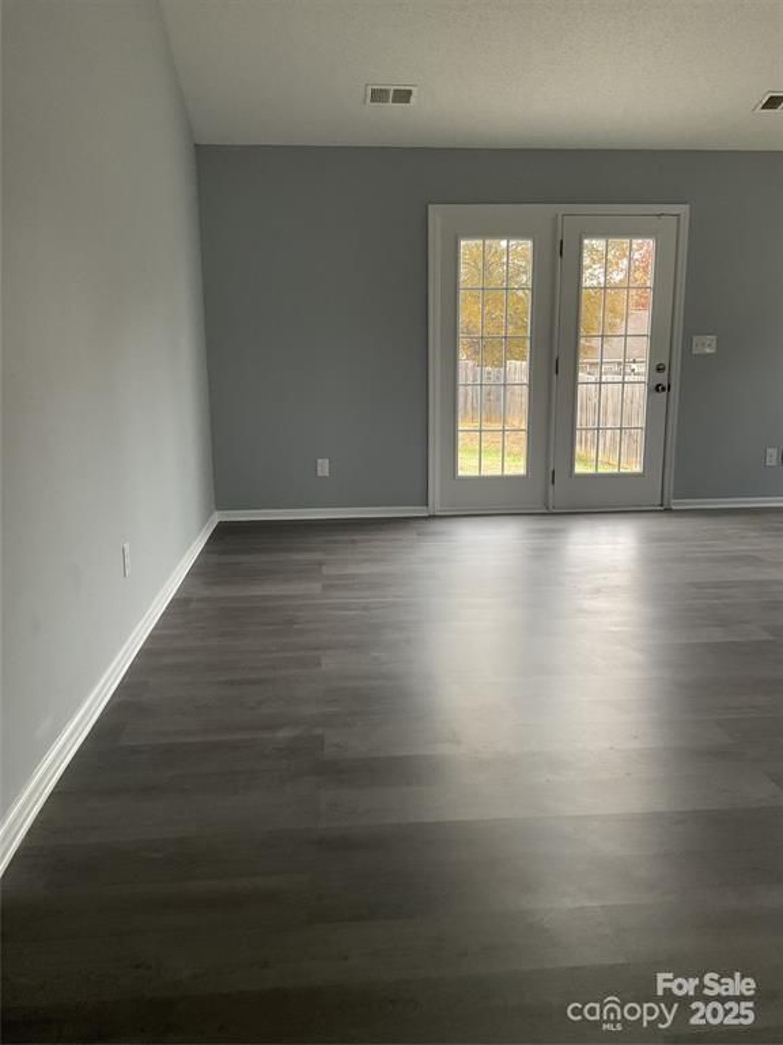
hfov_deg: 48.2
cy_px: 522
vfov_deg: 61.7
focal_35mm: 29
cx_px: 392
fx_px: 875
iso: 100
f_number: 1.8
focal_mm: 3
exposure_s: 1/60
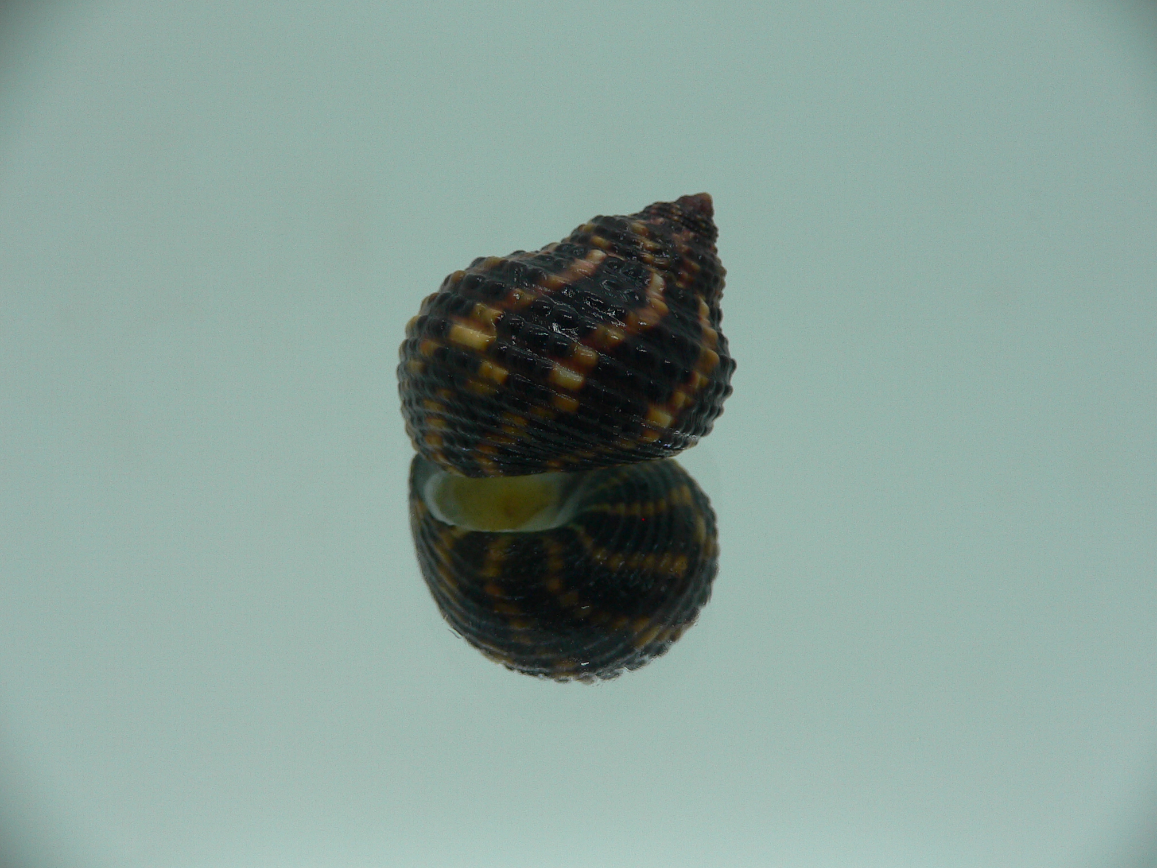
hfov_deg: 52.6
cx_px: 578
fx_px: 1170
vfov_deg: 40.7
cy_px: 434
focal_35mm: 35
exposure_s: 1/60
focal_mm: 4.6
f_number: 2.8
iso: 80
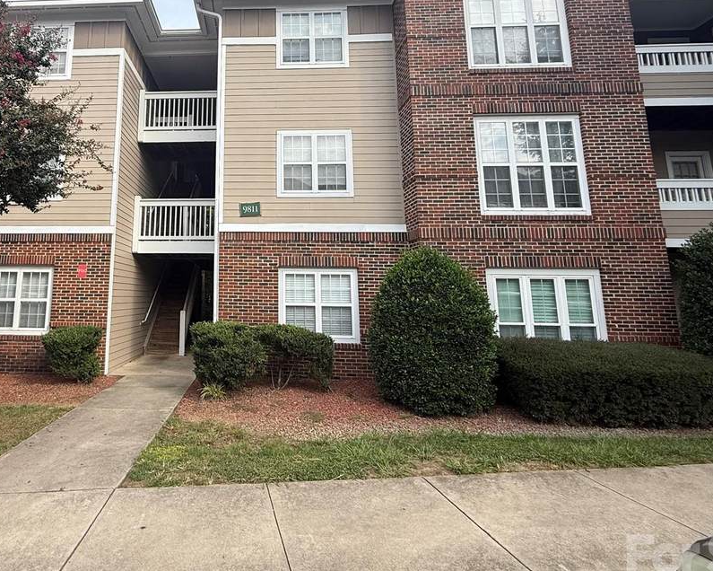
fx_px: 464
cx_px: 231
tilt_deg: +9.7
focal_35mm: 22
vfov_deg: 62.2
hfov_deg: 72.5
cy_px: 214
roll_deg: -0.7
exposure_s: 1/799
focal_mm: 2.22
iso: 50
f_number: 2.2
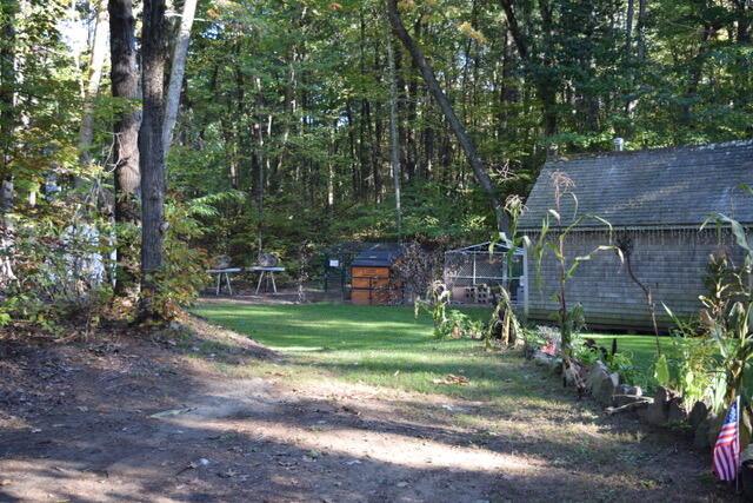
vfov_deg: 29.0
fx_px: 973
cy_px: 252
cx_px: 376
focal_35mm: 46
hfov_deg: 42.3
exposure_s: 1/100
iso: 400
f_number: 5
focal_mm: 31
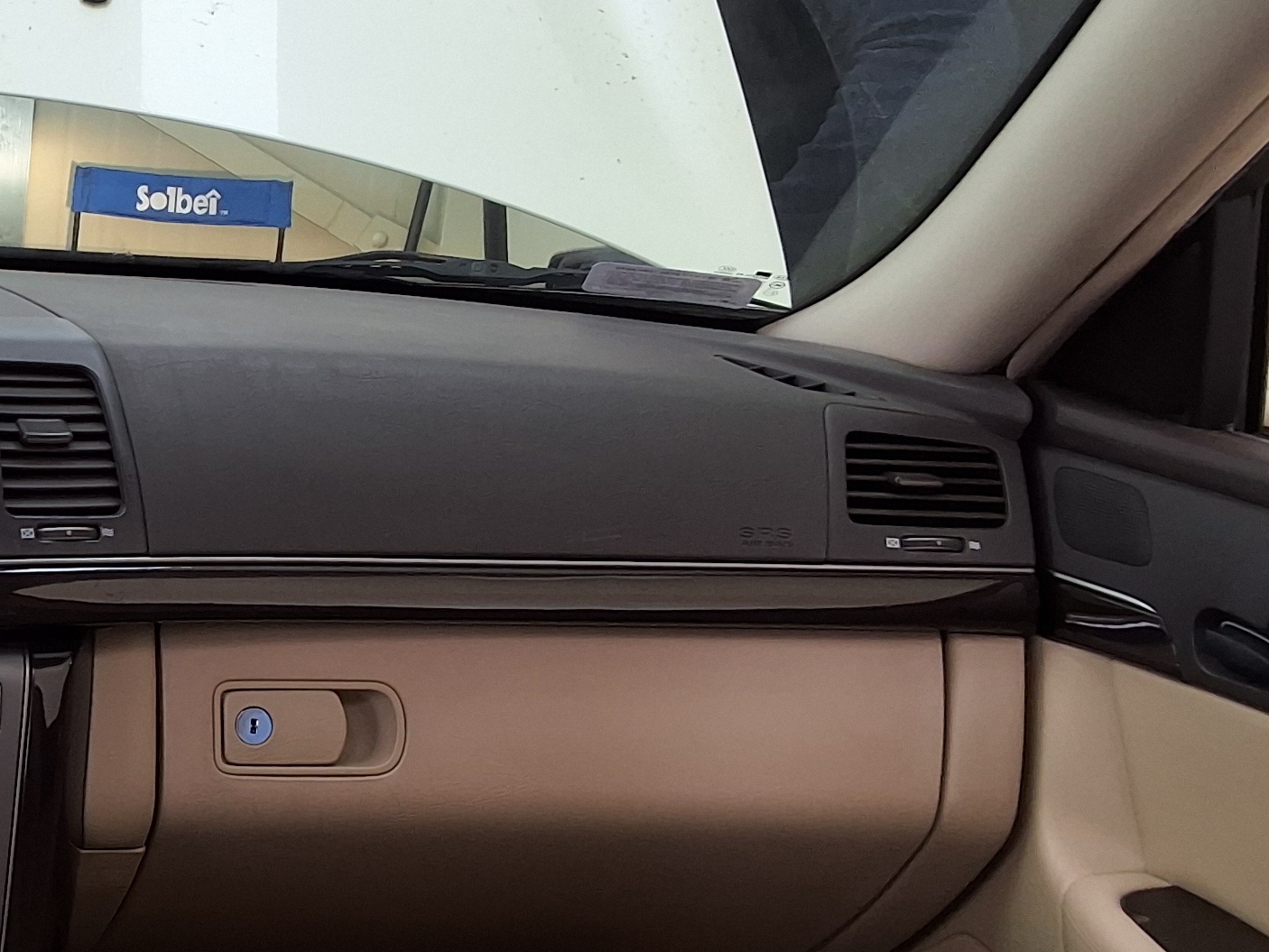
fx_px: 2383
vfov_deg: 22.6
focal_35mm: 65
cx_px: -178
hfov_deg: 27.0
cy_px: 536
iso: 50
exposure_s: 1/120
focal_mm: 2.91
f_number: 1.9
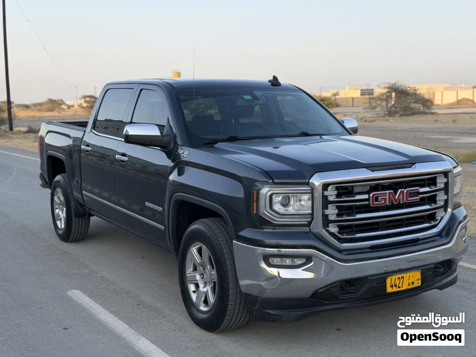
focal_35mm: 48
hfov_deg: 39.7
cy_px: 178
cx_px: 238
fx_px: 660
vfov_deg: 30.3
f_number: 1.78
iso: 64
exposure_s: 1/855
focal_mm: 6.76
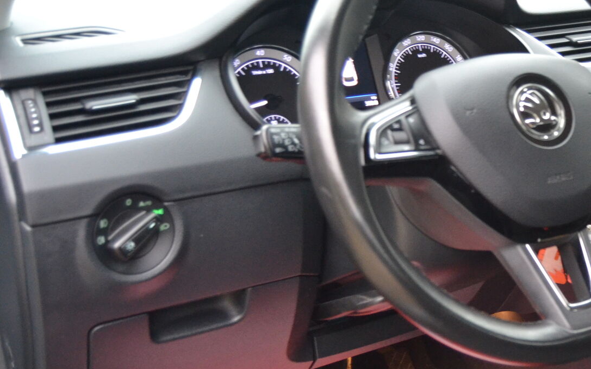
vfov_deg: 24.0
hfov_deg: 35.7
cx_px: 513
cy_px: 173
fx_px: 870
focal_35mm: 54
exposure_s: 1/60
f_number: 3.5
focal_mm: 20
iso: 1600
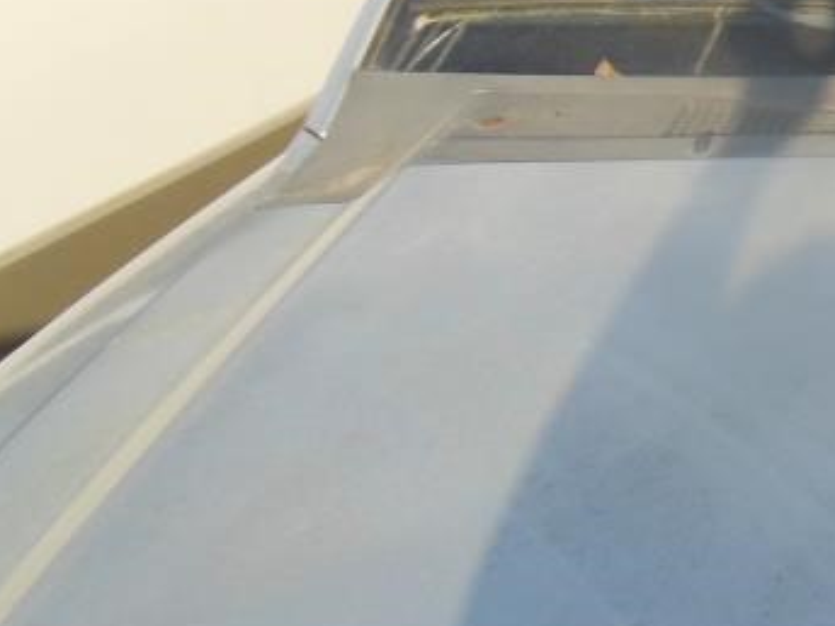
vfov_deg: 15.4
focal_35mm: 93
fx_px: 2243
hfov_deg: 17.2
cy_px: -75
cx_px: 1507
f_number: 3.2
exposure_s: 1/800
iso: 125
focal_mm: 4.5
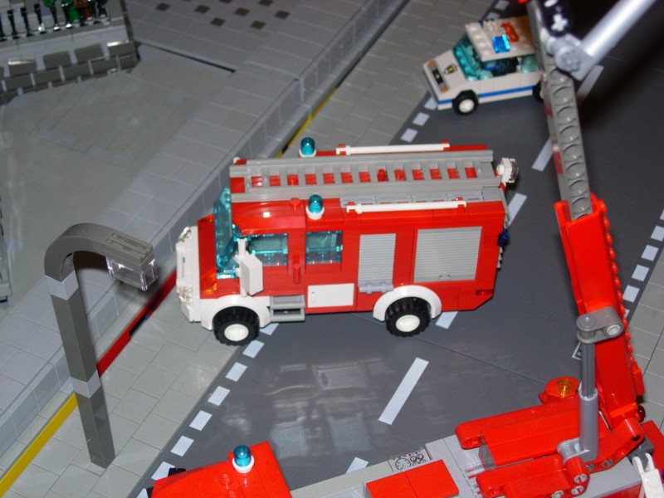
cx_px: 332
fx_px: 1381
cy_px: 249
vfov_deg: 20.4
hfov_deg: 27.0
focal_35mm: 72
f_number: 3.7
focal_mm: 14.9
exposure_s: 1/64
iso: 79
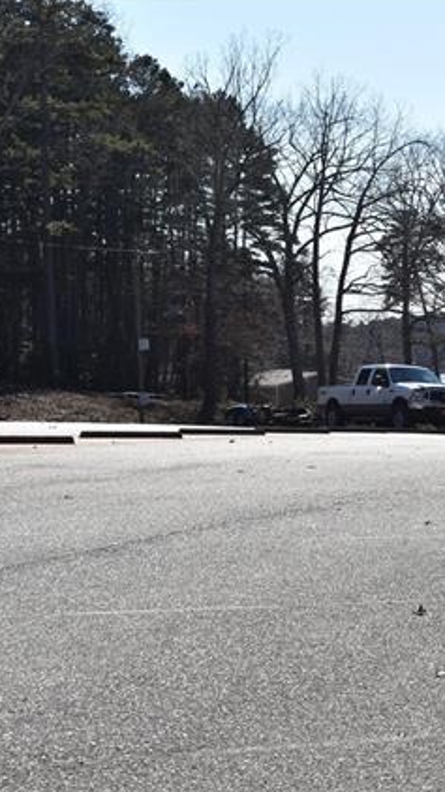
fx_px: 1701
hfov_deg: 14.4
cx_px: 558
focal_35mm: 81
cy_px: 394
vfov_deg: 26.2
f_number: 10
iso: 200
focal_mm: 34
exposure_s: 1/400
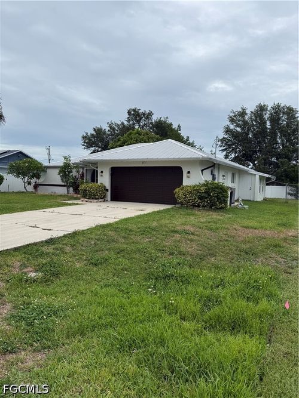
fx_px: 276
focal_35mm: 24
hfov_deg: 56.8
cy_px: 199
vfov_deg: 71.6
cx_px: 150
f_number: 1.78
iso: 80
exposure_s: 1/5714
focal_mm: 6.76
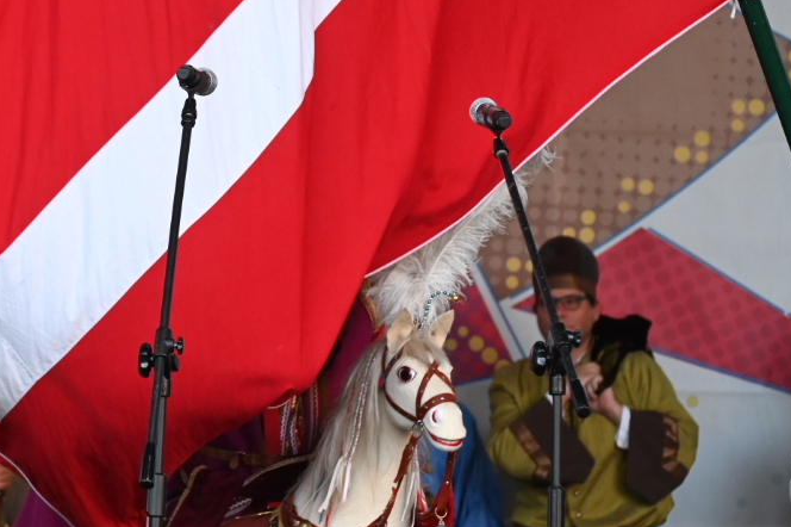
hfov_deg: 8.2
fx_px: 5468
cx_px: 63
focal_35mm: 249
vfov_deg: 5.5
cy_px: 202
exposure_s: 1/500
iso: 2500
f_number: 4.5
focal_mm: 102
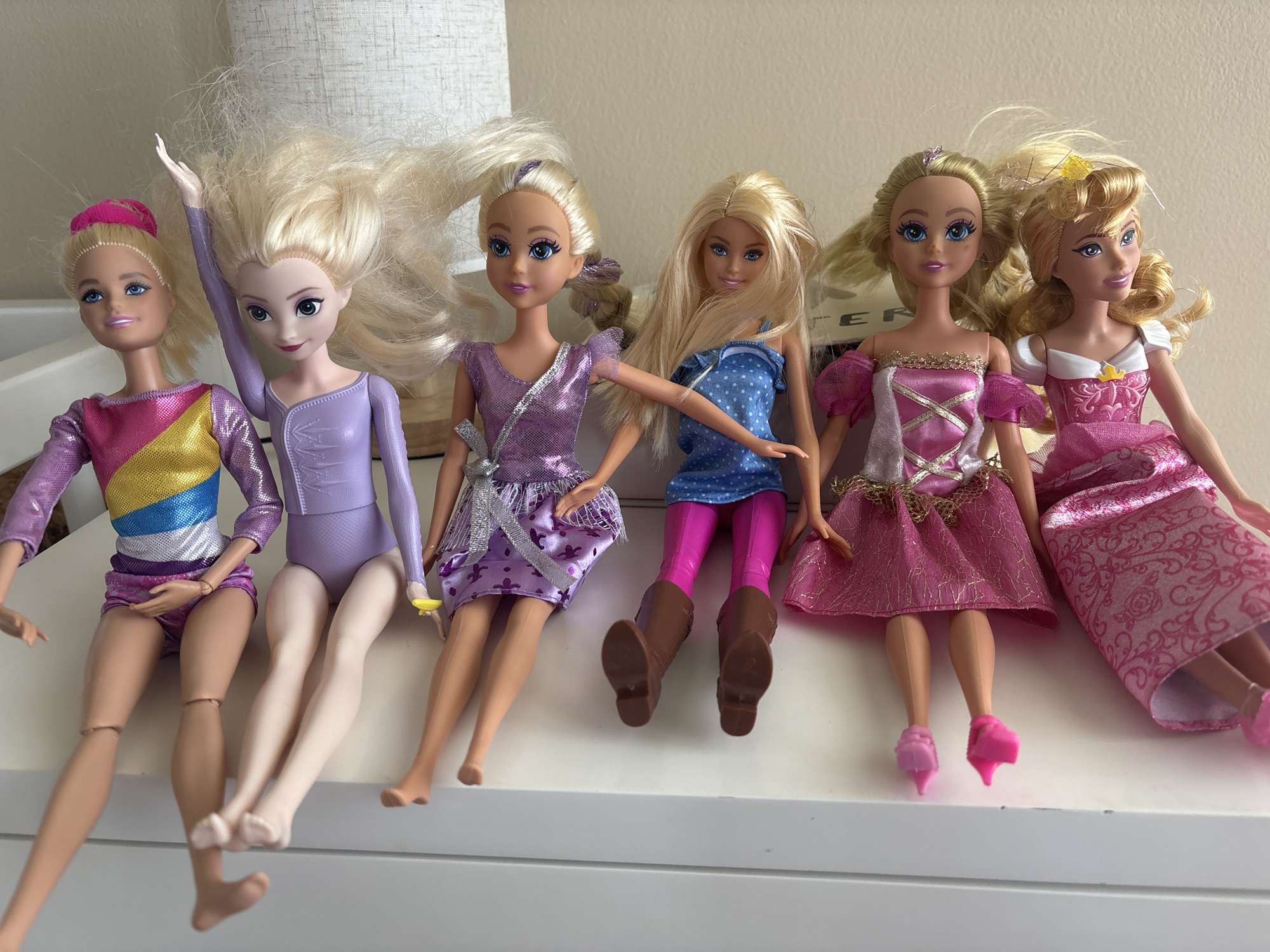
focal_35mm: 26
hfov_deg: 67.3
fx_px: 954
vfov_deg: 53.1
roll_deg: +2.9
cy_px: 476
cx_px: 635
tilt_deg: -21.4
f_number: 1.6
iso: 160
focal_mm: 5.96
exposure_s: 1/60
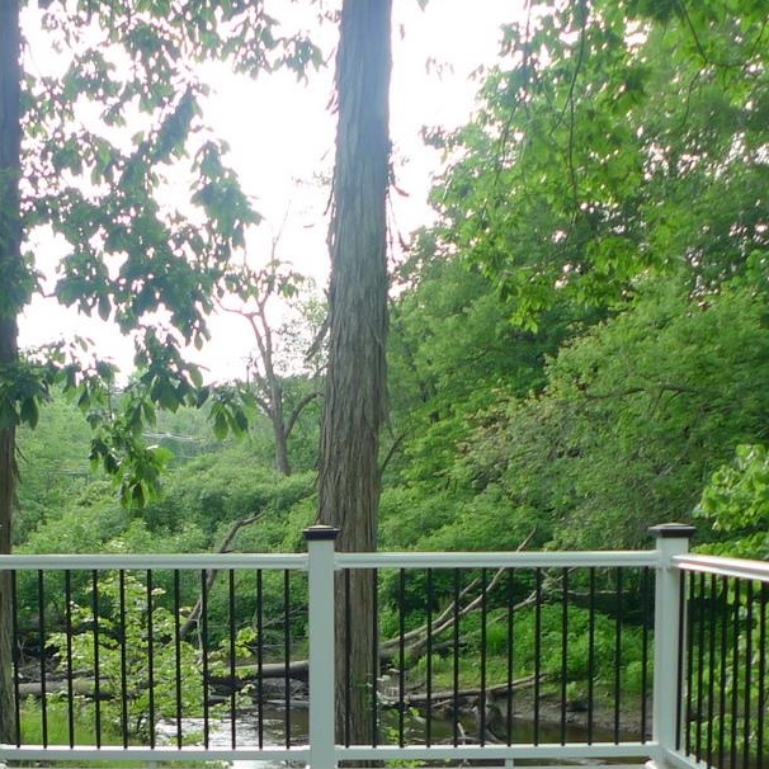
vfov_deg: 29.9
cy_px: 610
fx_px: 1407
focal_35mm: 56
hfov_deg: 30.4
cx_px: 283
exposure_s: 1/100
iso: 80
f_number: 2
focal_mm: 5.1
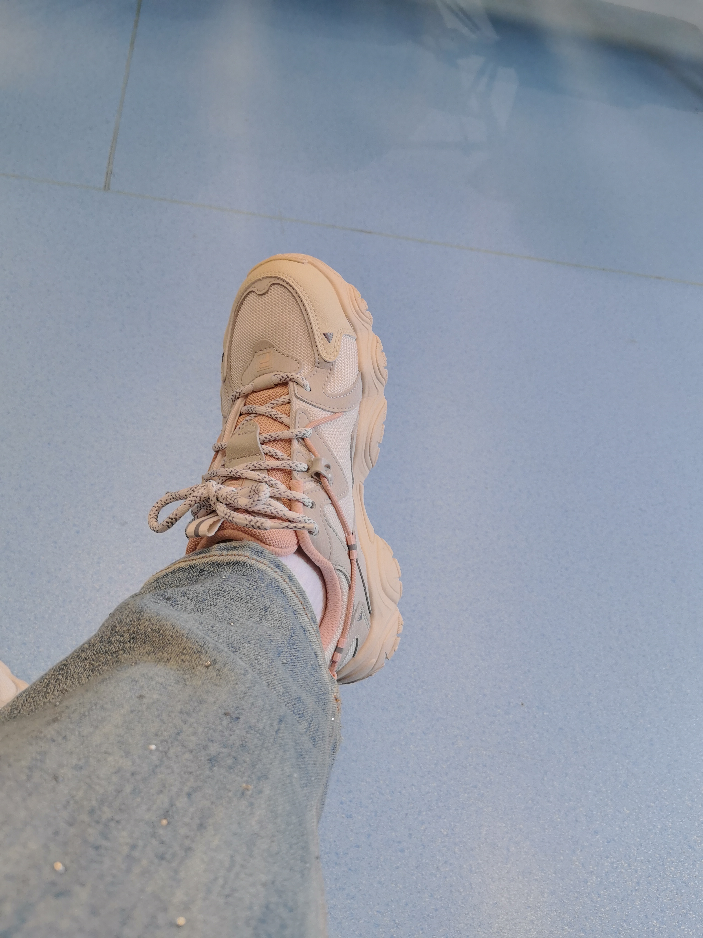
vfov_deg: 65.3
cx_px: 352
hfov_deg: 51.4
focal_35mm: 27
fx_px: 731
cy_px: 469
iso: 64
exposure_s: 1/100
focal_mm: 5.52
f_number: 1.9
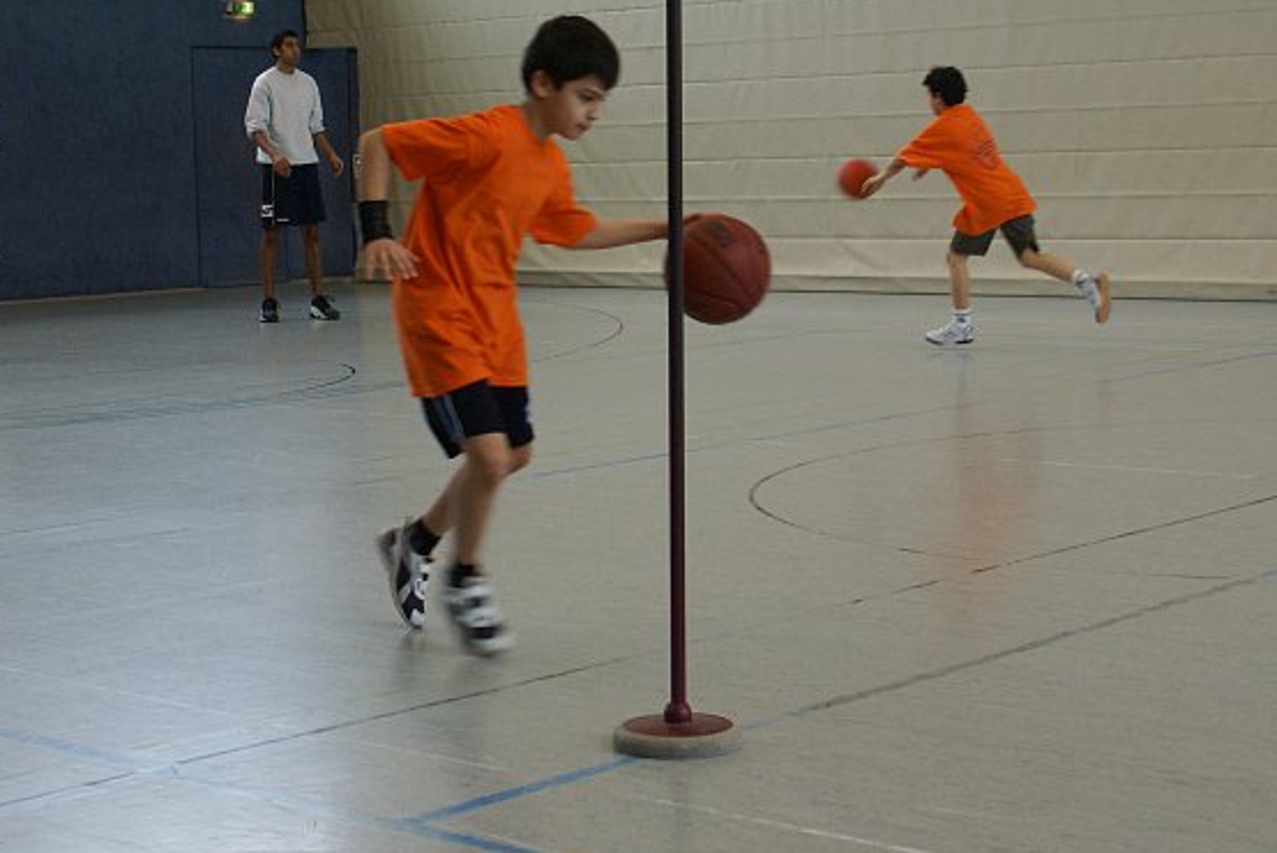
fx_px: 2307
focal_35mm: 65
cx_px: 687
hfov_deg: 30.9
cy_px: 312
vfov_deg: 20.9
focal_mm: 30
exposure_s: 1/125
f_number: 5
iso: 500
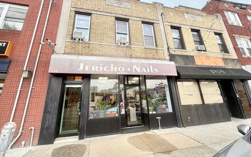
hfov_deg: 97.8
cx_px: 125
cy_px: 64
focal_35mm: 16
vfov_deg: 70.6
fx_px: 109
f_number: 2.2
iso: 40
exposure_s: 1/155
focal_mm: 2.22
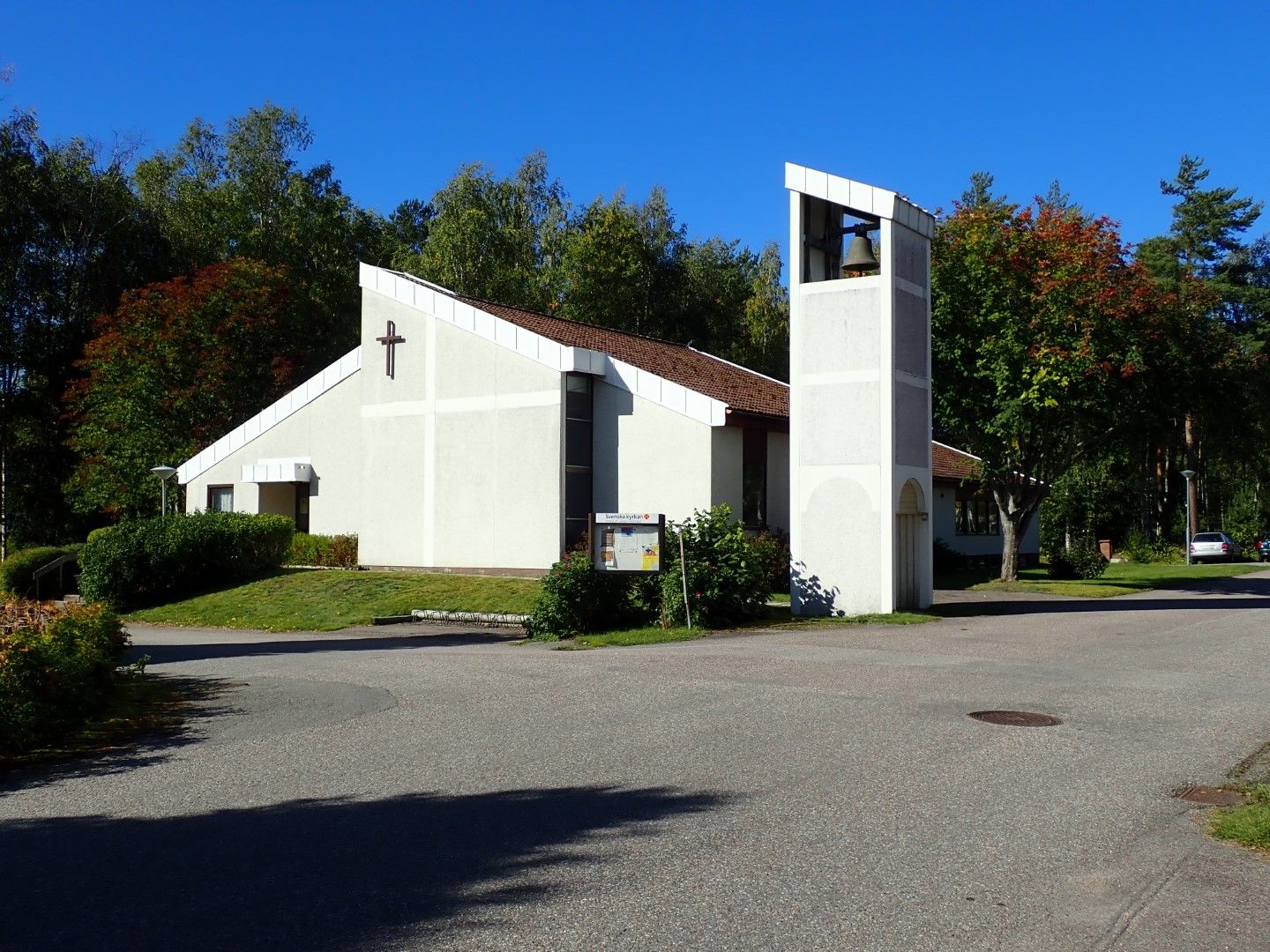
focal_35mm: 35
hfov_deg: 52.6
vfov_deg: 40.7
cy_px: 476
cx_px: 635
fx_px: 1284
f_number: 10
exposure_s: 1/160
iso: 100
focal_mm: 6.42
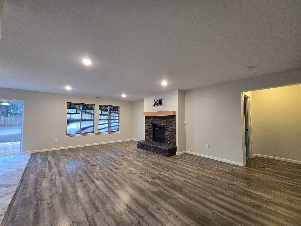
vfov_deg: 89.9
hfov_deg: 106.2
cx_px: 150
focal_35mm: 13
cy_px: 113
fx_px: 113
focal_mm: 2.2
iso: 320
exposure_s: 1/60
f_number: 2.2
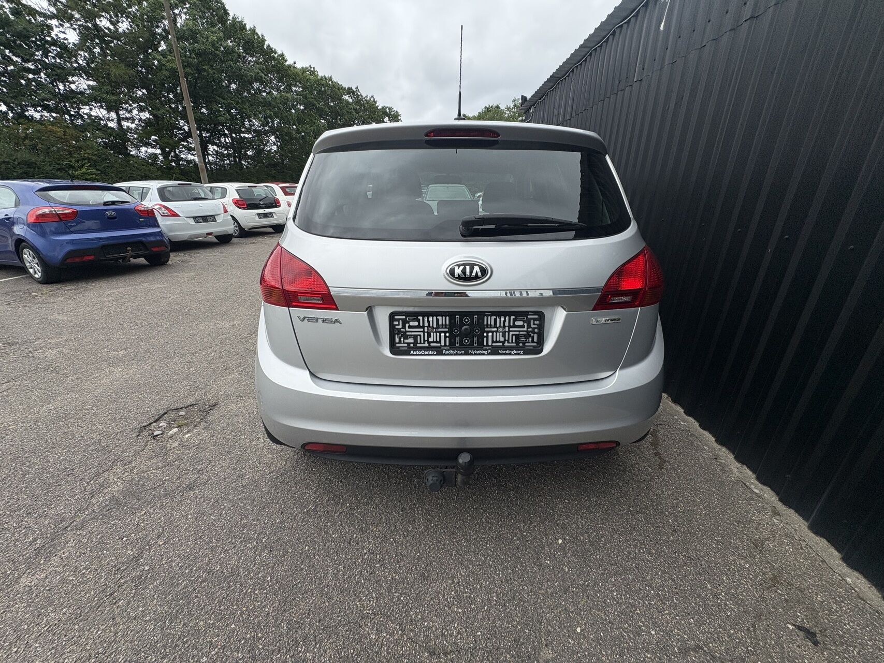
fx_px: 357
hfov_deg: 102.1
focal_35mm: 14
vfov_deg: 85.7
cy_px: 332
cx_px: 442
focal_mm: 2.22
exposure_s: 1/1536
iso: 50
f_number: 2.2
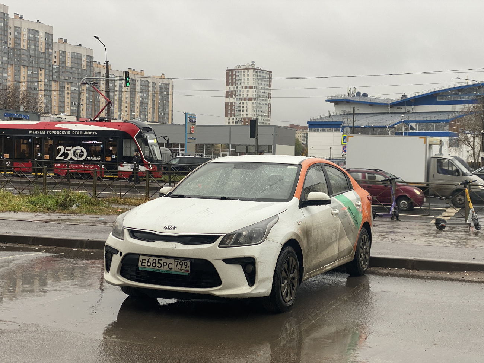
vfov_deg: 28.0
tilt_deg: -1.5
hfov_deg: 36.8
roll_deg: -1.1
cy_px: 182
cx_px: 242
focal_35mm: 52
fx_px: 727
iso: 25
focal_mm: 6
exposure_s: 1/122
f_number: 2
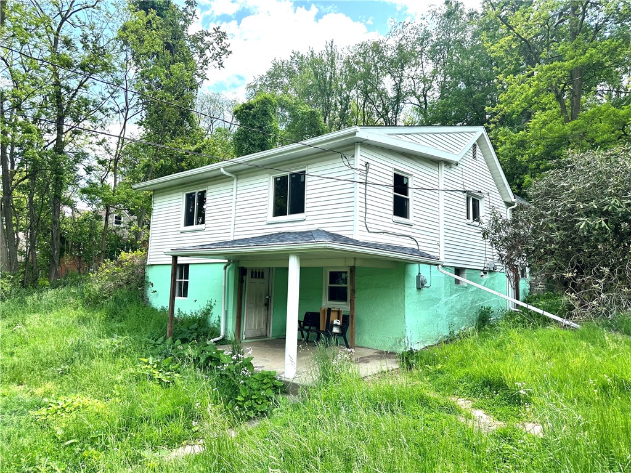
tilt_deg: +7.8
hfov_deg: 71.6
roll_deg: -1.7
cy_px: 236
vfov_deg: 56.8
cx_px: 316
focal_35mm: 24
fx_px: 437
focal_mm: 6.86
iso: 80
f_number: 1.78
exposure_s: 1/1412
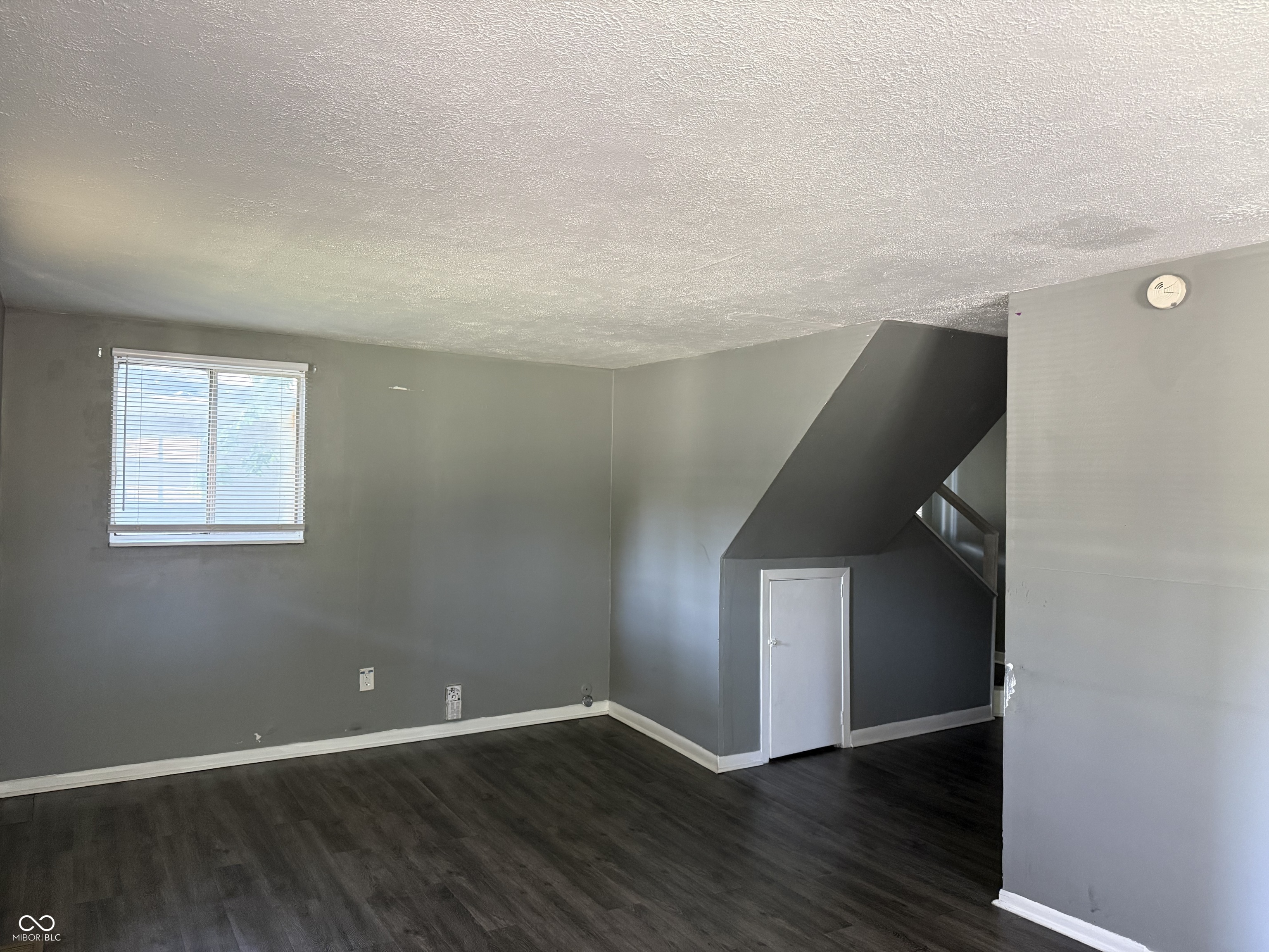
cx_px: 634
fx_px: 880
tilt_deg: +1.4
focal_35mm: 24
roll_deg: -1.3
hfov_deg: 71.6
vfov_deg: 56.8
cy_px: 476
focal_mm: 6.76
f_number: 1.78
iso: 640
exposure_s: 1/60
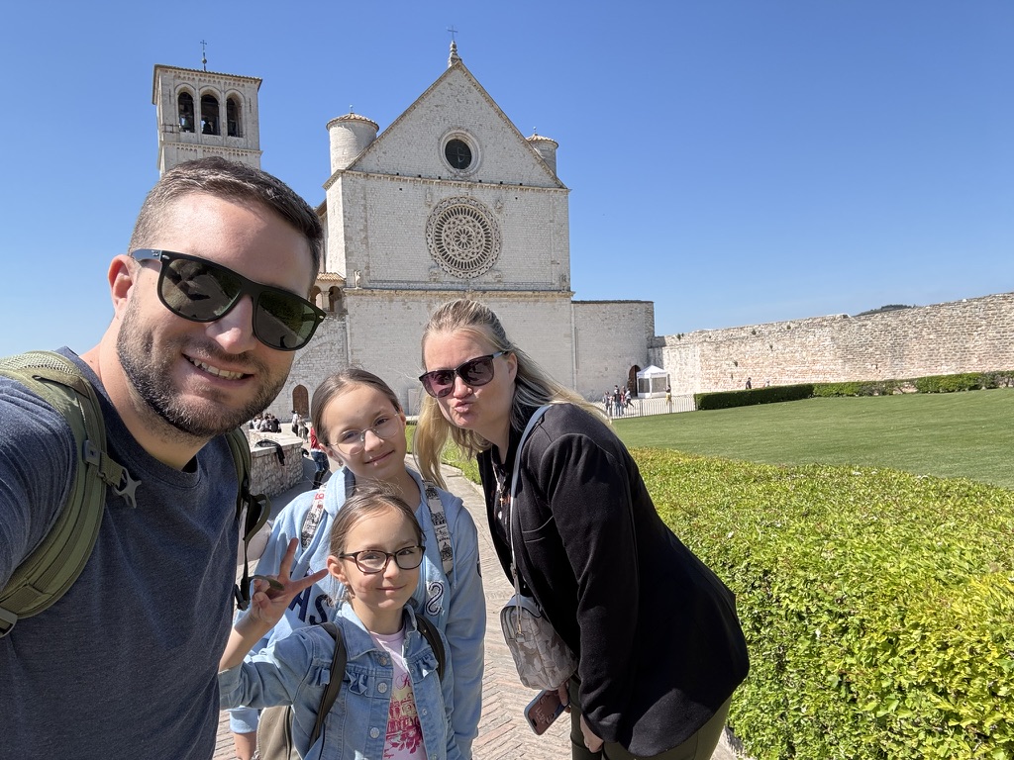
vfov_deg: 58.9
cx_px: 507
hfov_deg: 73.9
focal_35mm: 23
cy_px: 380
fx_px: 674
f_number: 1.9
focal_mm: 2.69
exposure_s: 1/740
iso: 25
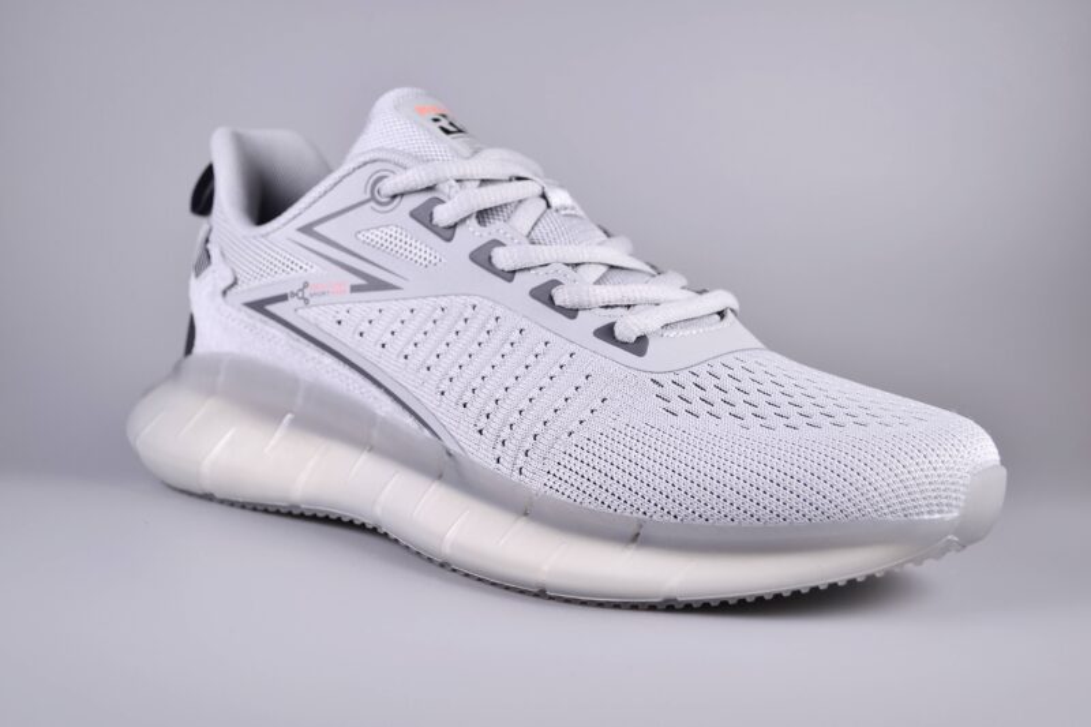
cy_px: 364
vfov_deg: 26.5
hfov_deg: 38.9
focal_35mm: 51
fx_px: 1545
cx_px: 546
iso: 100
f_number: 5
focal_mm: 34
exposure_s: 1/80
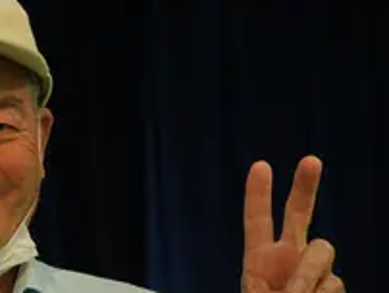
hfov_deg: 9.6
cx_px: -85
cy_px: 275
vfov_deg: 7.3
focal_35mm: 203
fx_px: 2286
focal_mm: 57
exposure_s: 1/100
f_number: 5.6
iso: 640
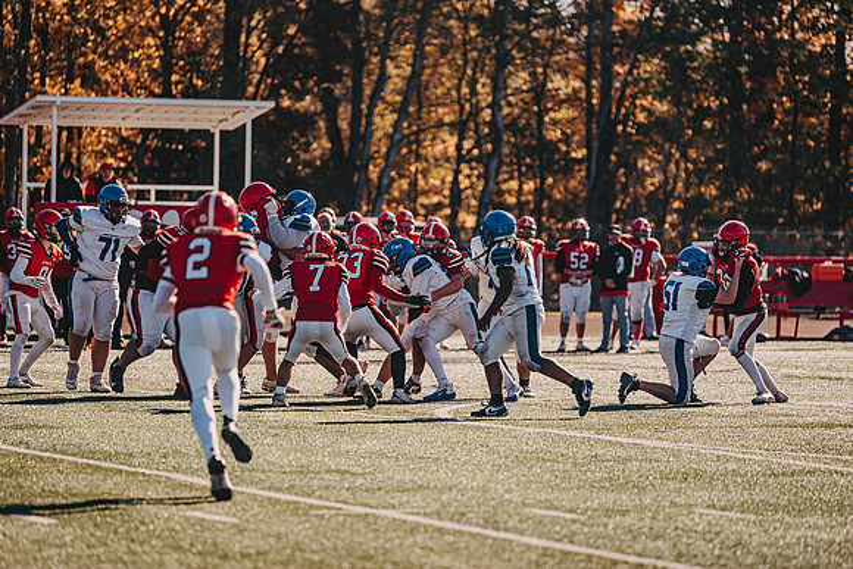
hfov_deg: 10.3
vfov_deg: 6.9
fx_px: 4740
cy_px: 284
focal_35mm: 200
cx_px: 426
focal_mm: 200
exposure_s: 1/2500
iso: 250
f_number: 3.2
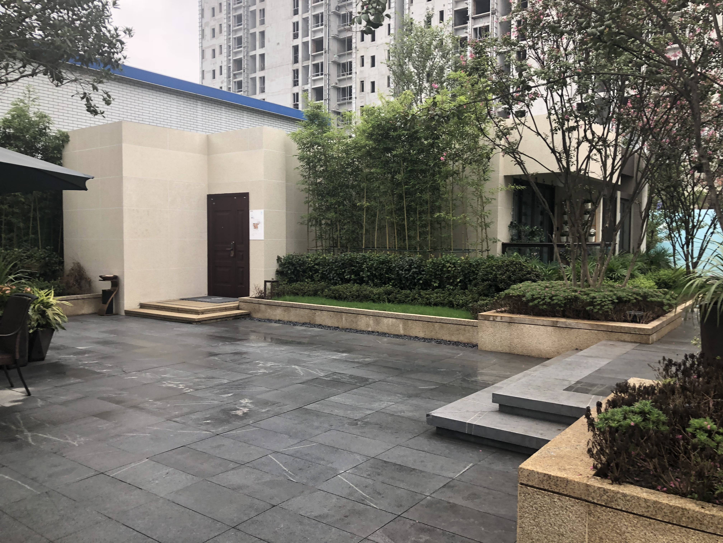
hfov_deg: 63.4
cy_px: 272
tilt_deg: -4.2
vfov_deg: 49.7
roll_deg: -2.9
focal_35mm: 28
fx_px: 585
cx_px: 362
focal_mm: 3.99
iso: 20
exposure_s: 1/187
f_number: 1.8
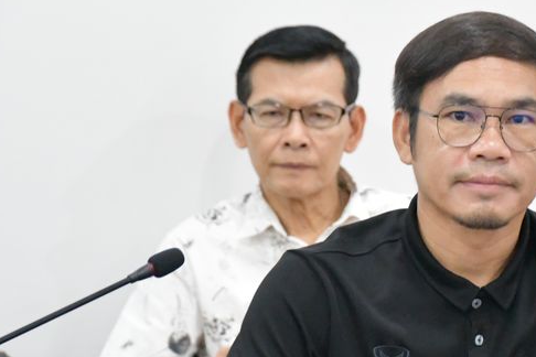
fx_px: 5181
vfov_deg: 4.0
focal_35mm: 348
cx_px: 463
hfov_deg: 5.9
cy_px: 205
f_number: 5.6
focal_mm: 110
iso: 10000
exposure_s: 1/125
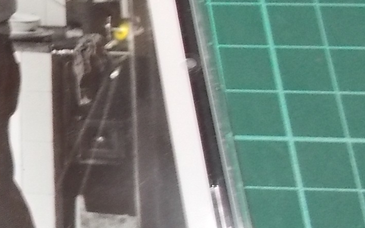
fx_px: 974
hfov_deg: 18.8
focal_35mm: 98
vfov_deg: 13.3
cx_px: -179
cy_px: 144
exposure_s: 1/30
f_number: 3.3
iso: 250
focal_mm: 4.1
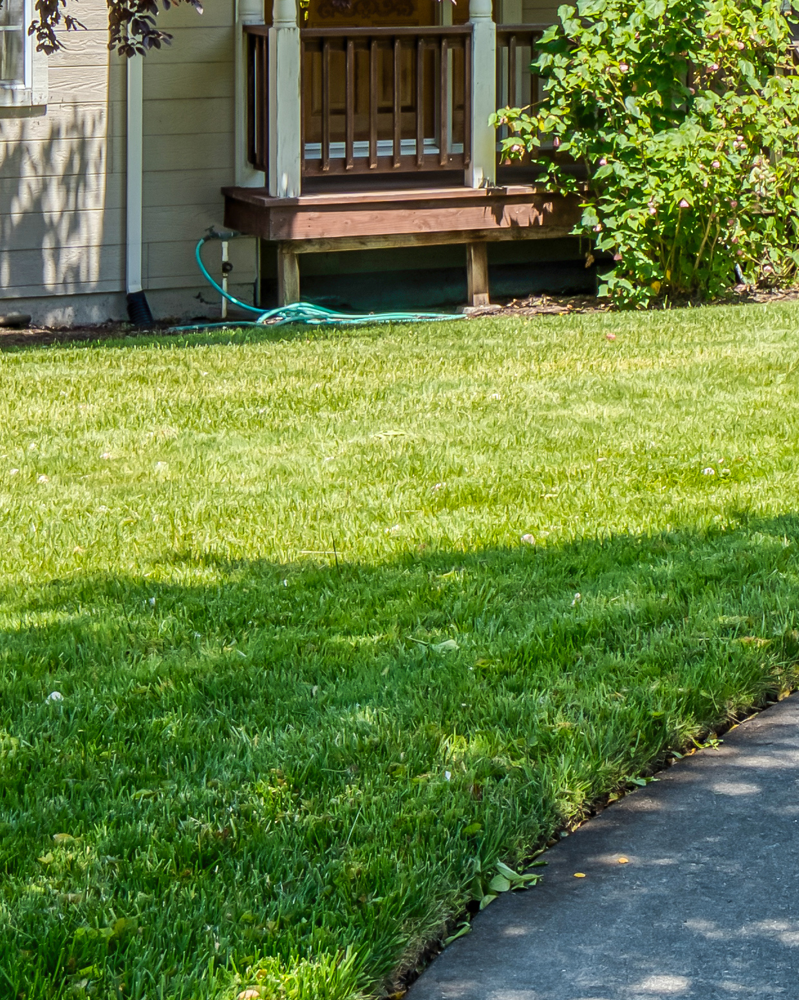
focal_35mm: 127
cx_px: 1035
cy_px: -187
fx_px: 3755
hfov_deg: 11.8
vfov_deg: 14.7
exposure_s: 1/60
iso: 200
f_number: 9.5
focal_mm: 35
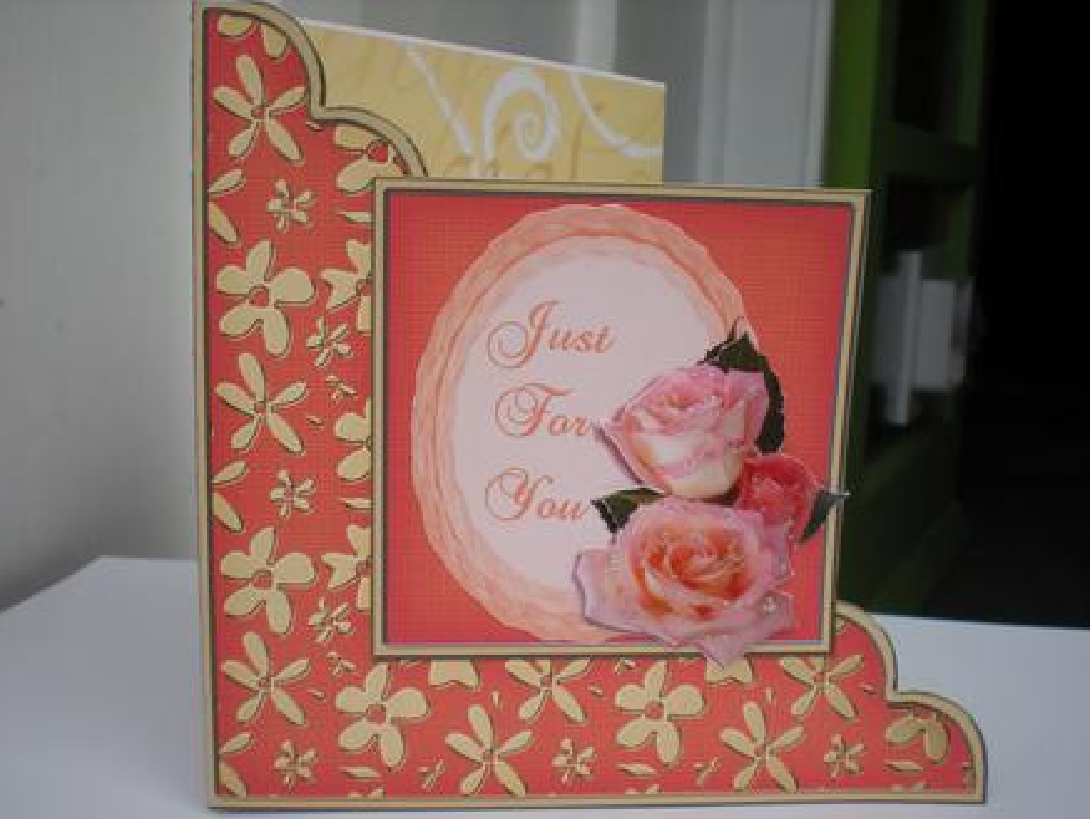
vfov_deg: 36.9
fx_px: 1229
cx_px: 547
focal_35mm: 39
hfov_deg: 47.8
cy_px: 418
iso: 64
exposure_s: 1/193
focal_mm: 6.3
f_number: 4.6
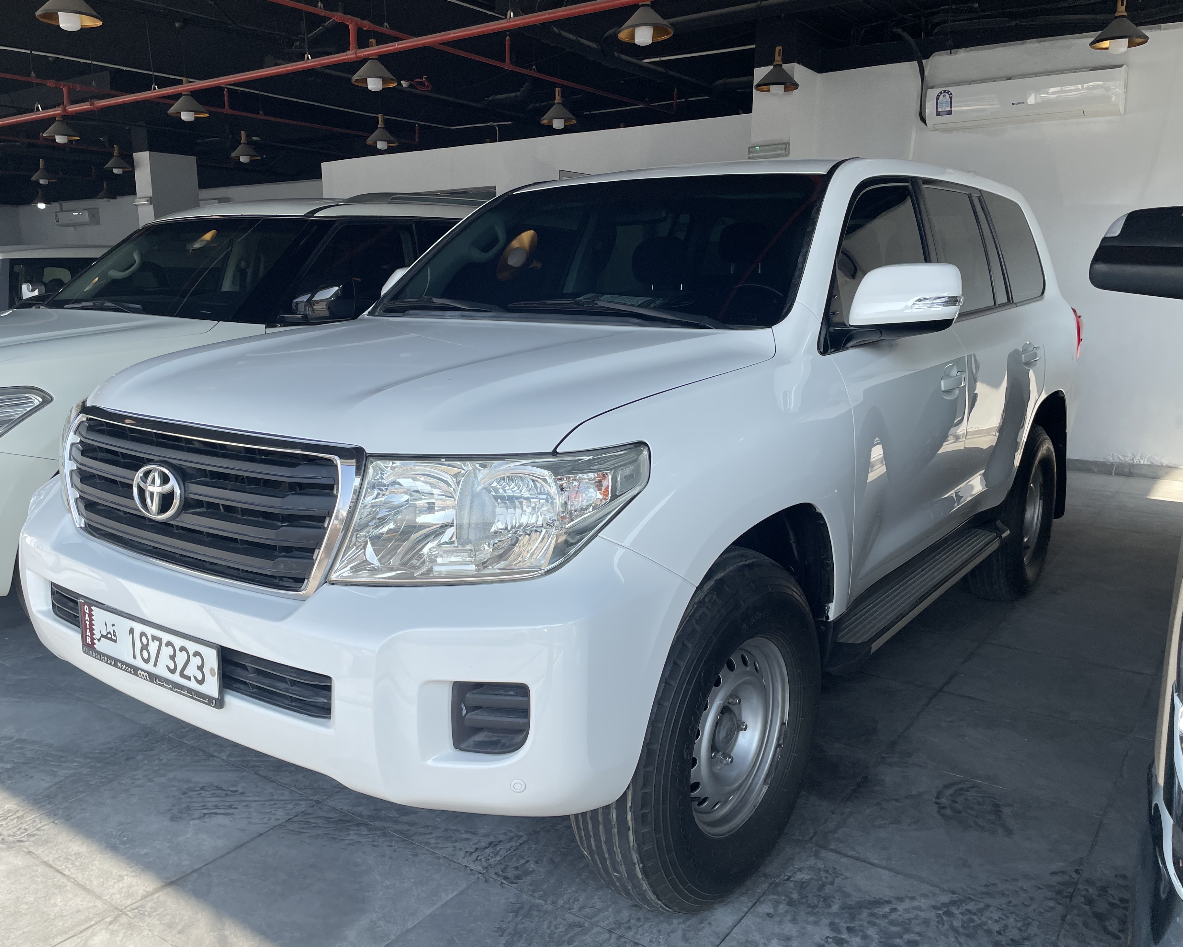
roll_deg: +0.7
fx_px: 980
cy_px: 471
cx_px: 554
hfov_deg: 62.2
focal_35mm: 28
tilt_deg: -12.0
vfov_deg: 51.5
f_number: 1.6
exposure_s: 1/1335
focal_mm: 4.2
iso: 32
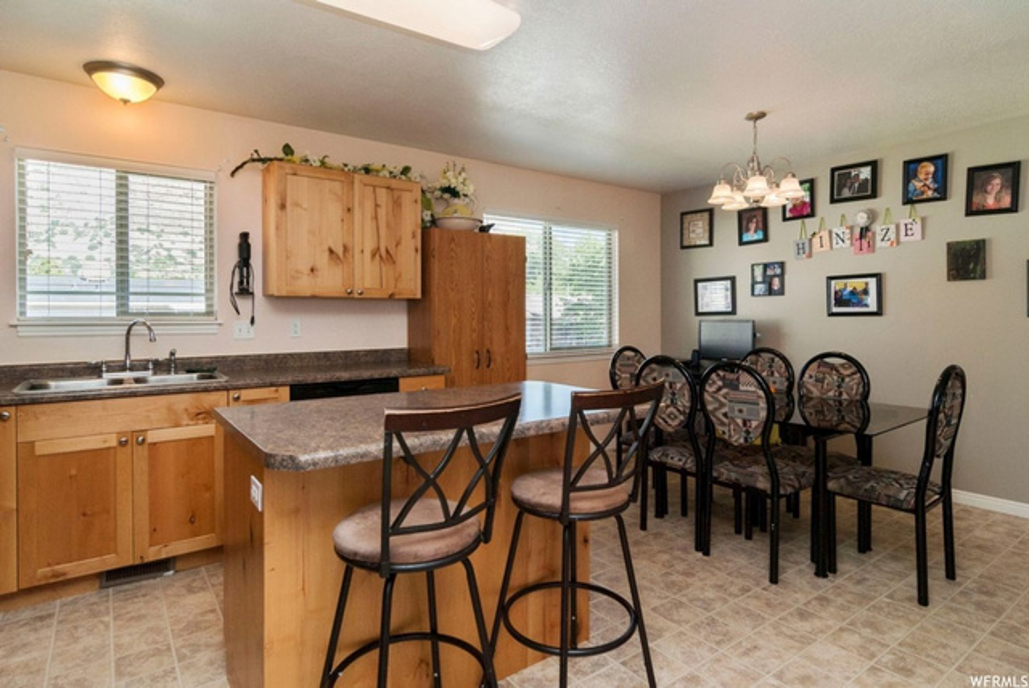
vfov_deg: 67.5
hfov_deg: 89.9
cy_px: 344
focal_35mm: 18
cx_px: 514
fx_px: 515
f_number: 5
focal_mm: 12
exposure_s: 1/100
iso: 200
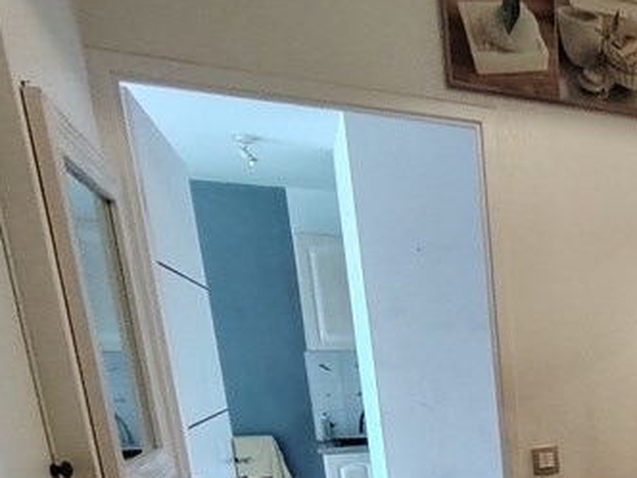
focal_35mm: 41
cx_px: 733
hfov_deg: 36.9
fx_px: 754
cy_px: 553
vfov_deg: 30.6
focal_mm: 1.42
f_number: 2.2
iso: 258
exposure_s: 1/50
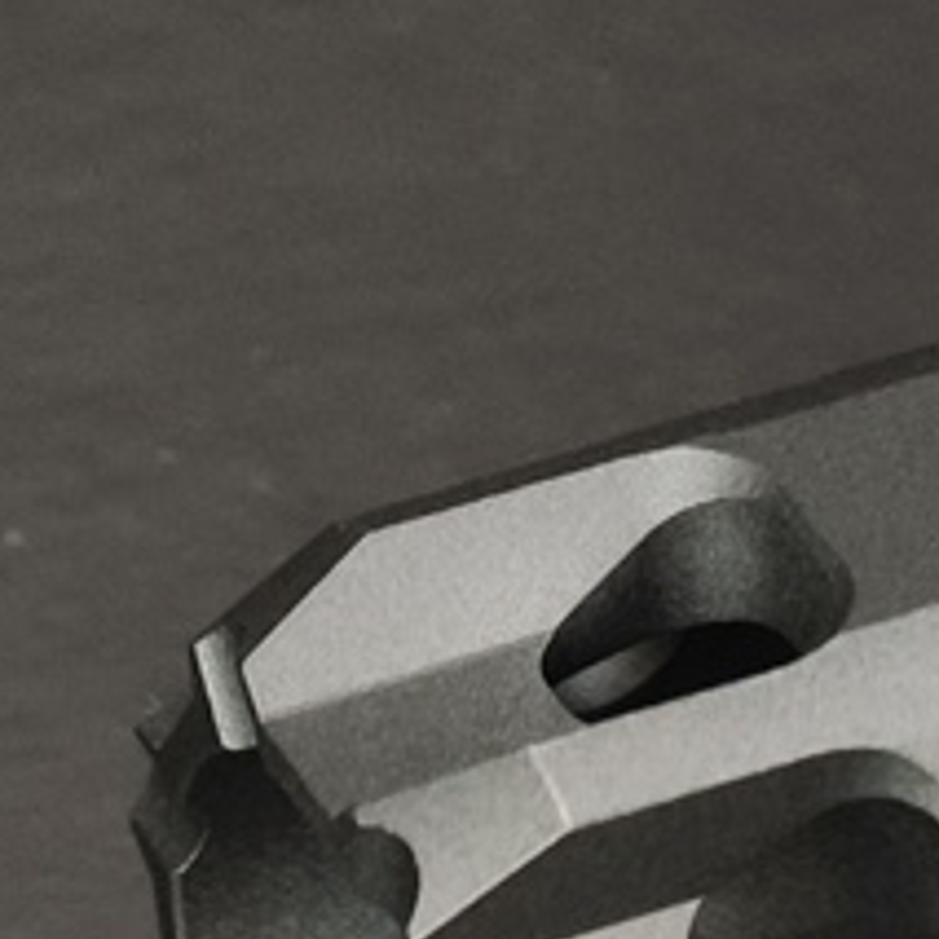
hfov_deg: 4.1
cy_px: 458
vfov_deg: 4.1
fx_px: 13012
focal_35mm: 424
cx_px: 1556
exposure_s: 1/17.1
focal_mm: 22.48
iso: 2525
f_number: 2.67
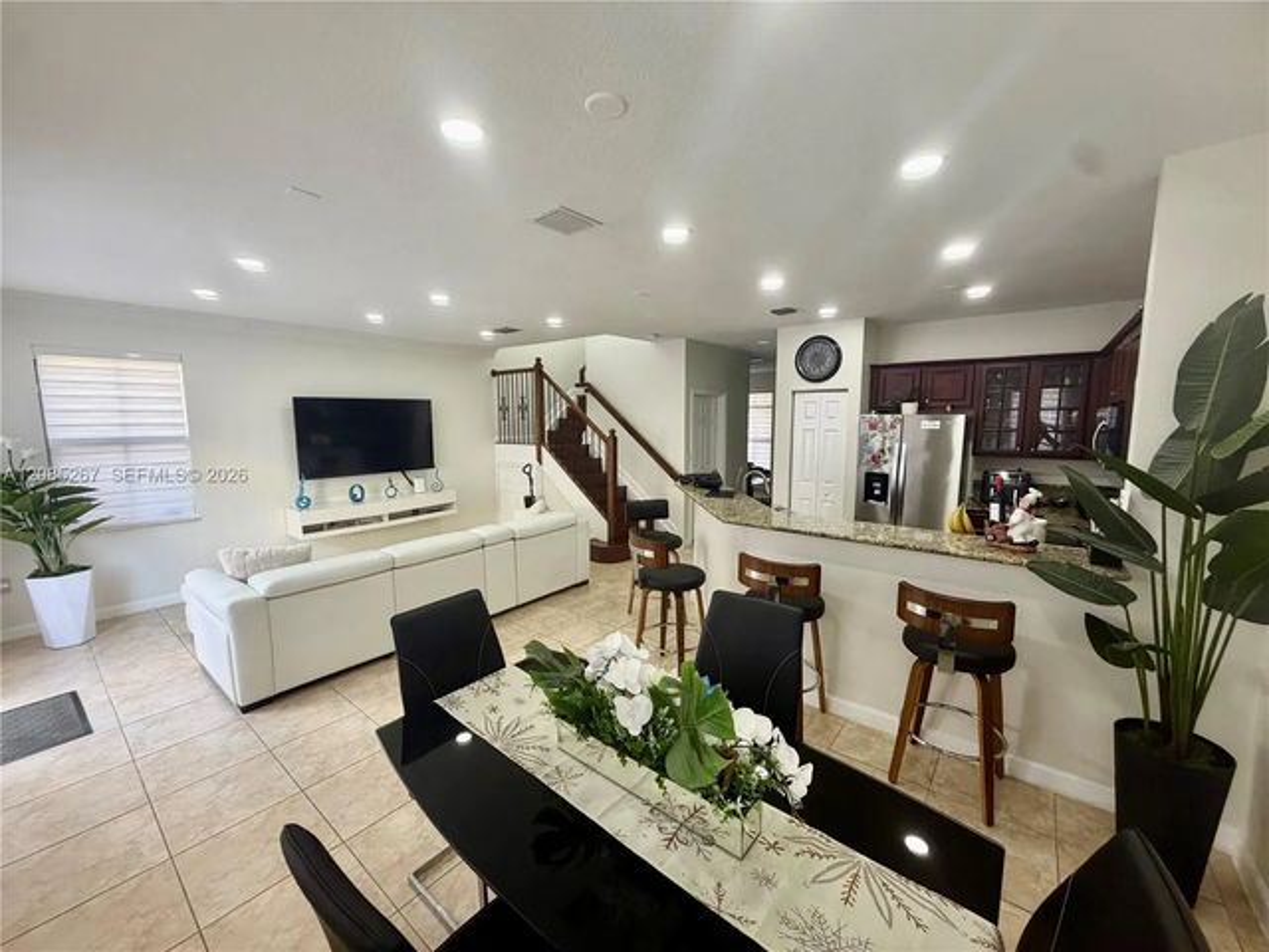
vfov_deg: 85.7
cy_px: 476
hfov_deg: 102.1
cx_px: 634
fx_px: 513
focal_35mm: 14
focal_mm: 2.22
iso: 200
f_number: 2.2
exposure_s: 1/121
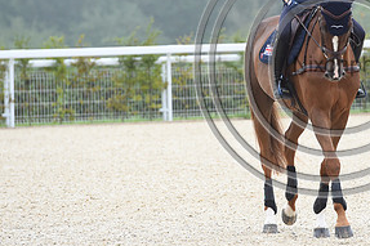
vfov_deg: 3.4
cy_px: 48
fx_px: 4150
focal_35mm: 404
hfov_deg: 5.1
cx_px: 312
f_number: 5
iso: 800
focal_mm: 200
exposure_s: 1/800
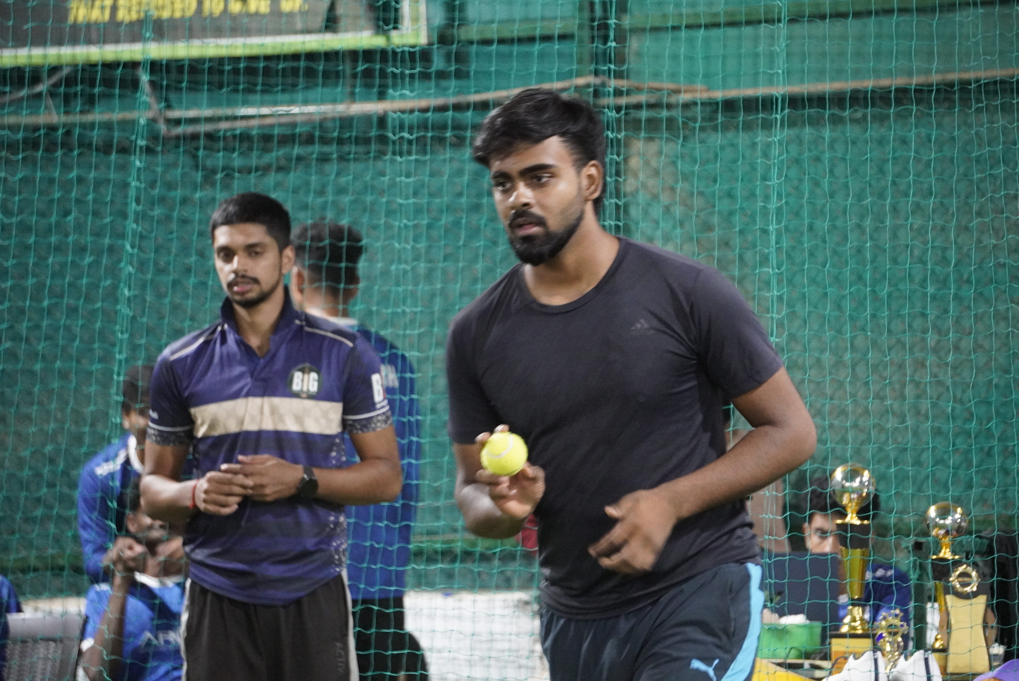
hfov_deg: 9.0
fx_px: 6499
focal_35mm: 230
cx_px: 510
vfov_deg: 6.0
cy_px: 340
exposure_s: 1/60
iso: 6400
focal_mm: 153
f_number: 5.6
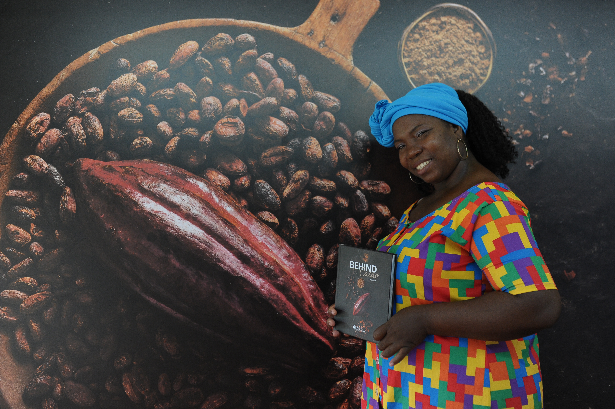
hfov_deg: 54.5
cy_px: 204
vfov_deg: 37.8
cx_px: 308
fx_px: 598
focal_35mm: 35
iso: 2000
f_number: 2.8
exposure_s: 1/640
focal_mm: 35
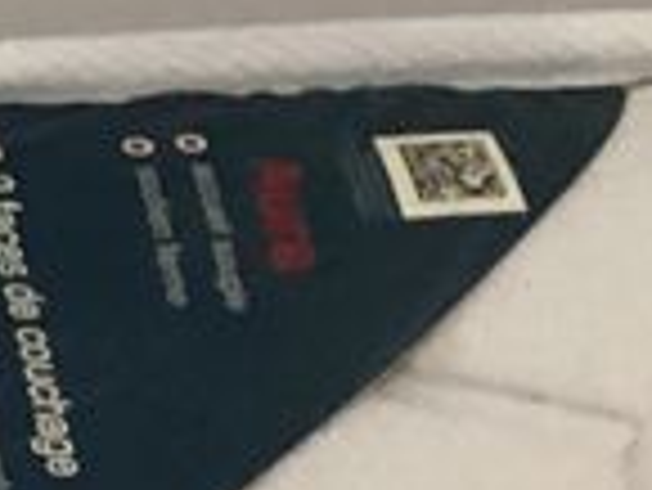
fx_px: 4034
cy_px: 1483
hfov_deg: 8.4
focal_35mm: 214
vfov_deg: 6.4
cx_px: -962
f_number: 2.4
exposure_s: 1/25
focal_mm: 3.3
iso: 500
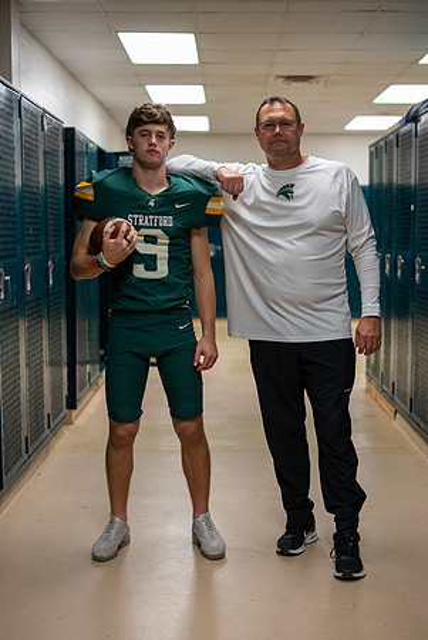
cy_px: 320
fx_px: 890
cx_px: 214
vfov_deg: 39.6
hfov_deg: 27.1
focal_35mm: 50
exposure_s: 1/160
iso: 500
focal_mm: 50
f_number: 1.8
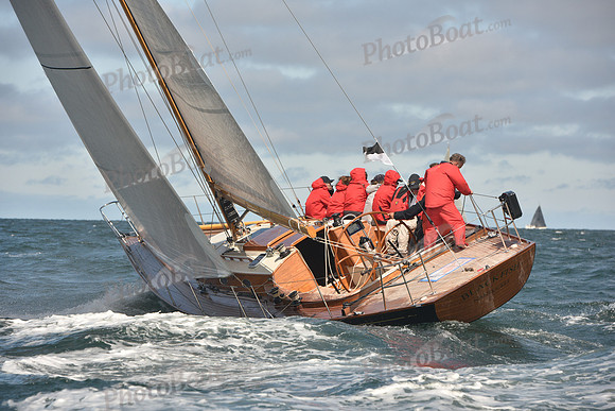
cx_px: 308
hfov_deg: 12.8
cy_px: 206
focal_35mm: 160
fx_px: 2734
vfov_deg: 8.6
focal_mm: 160
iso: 320
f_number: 7.1
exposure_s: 1/800
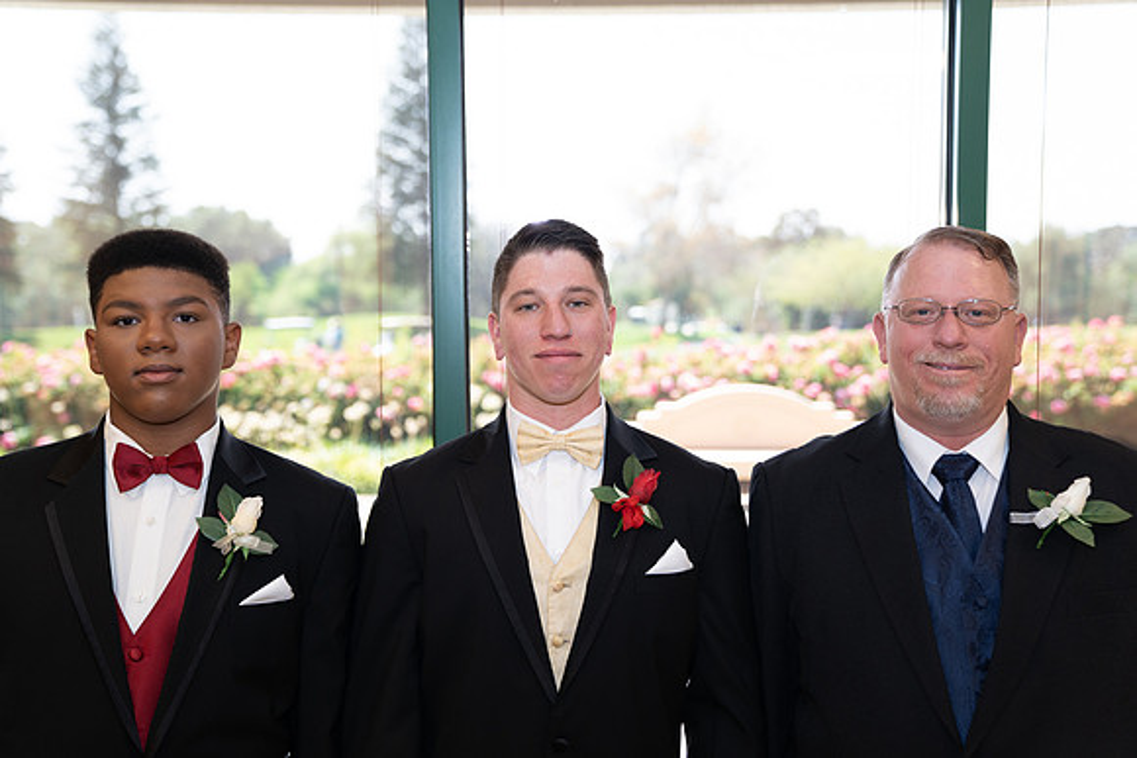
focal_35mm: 45
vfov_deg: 29.9
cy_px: 379
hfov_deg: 43.6
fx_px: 1422
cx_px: 568
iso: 500
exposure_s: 1/200
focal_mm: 45
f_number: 2.8
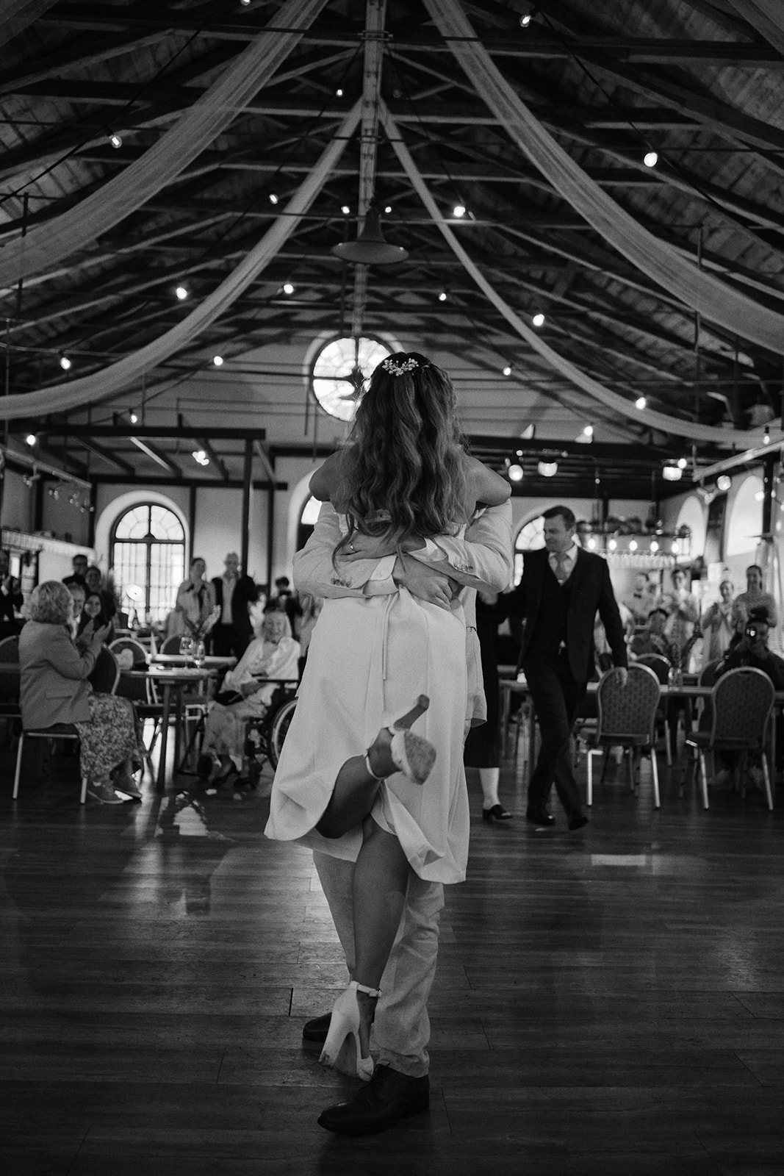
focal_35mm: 35
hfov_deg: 37.9
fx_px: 1143
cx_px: 392
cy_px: 588
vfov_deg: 54.4
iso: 800
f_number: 1.4
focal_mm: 23
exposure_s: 1/100
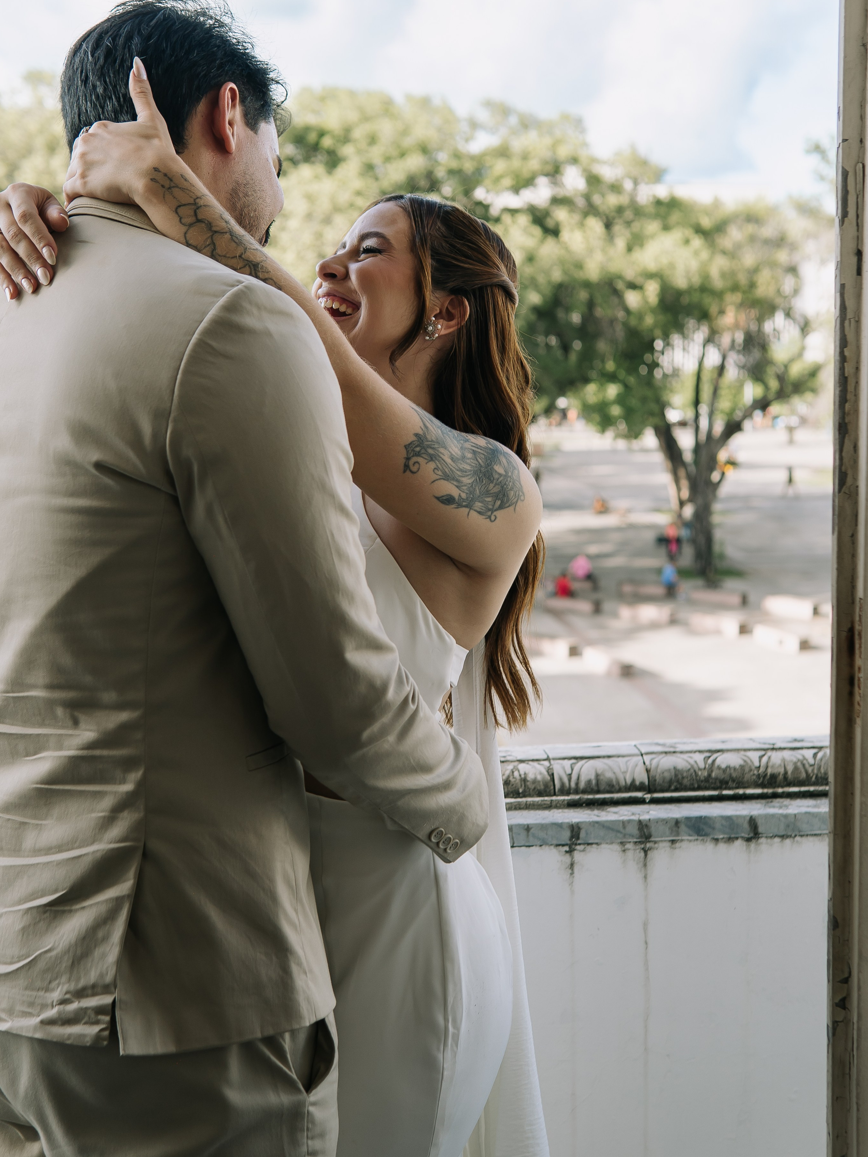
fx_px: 1638
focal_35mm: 49
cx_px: 435
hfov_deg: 29.7
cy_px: 534
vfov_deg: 38.9
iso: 100
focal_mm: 30
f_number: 3.2
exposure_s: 1/200
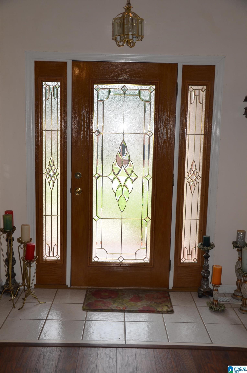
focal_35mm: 39
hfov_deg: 34.1
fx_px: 403
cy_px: 186
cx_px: 124
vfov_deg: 49.6
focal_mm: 26
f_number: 4
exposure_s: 1/200
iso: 200
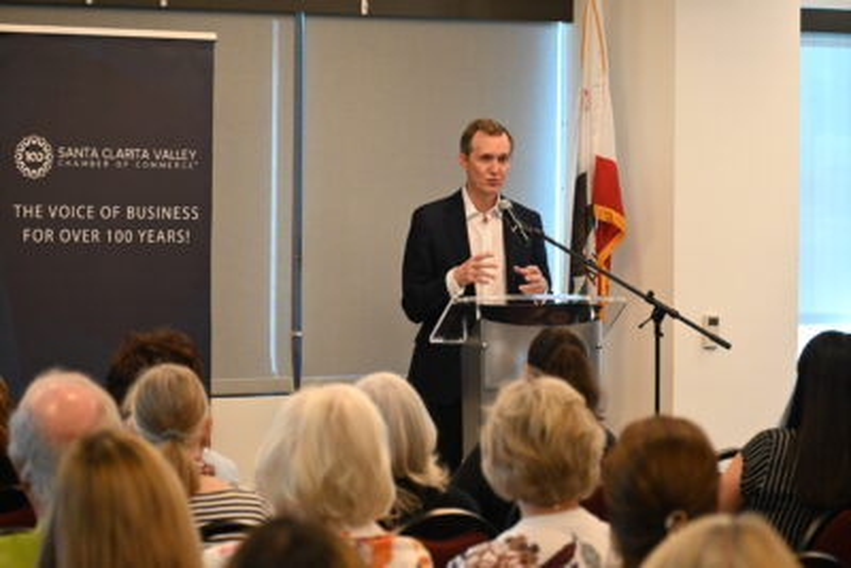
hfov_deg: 13.4
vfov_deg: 9.0
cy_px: 284
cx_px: 426
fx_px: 3618
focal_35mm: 153
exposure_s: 1/125
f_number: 5
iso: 3200
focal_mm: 102
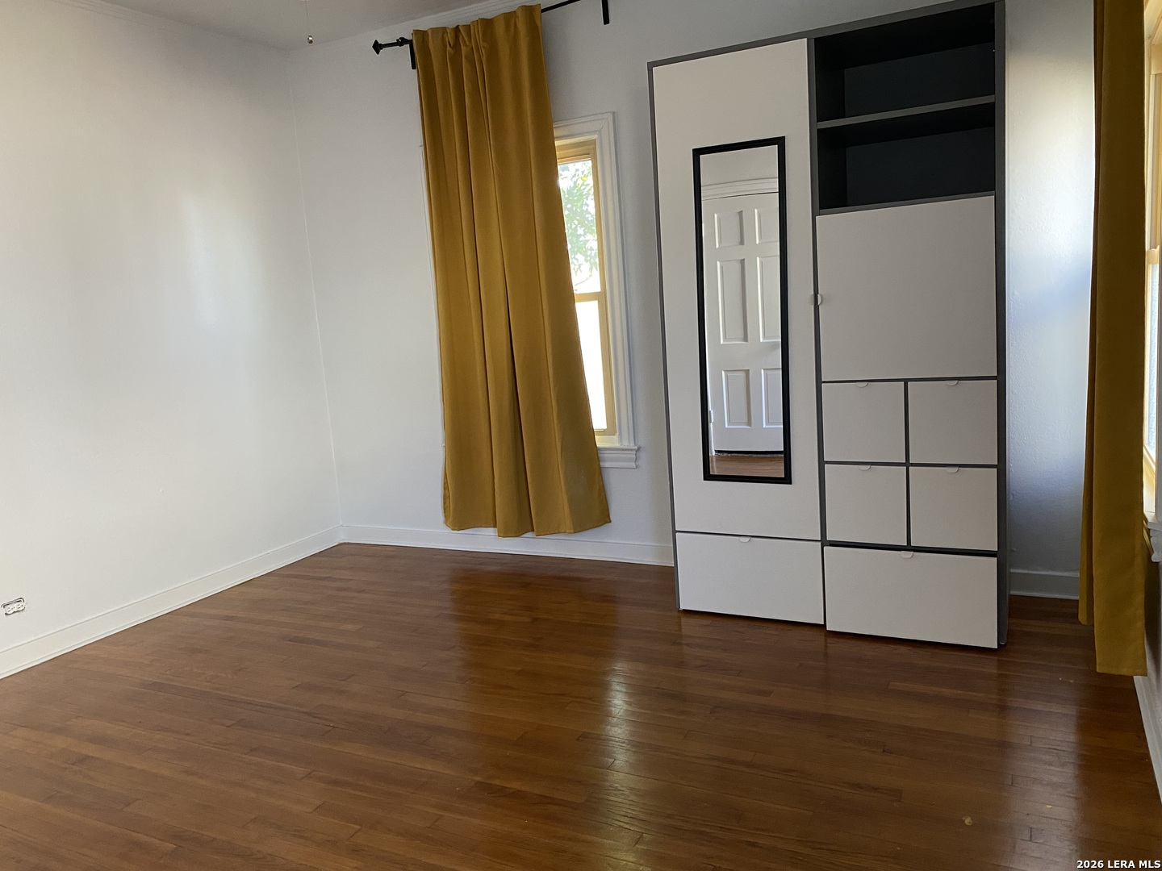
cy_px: 436
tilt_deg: -8.1
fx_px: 873
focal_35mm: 26
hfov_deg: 67.3
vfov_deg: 53.1
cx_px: 581
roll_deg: +3.6
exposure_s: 1/60
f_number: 1.8
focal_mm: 4.25
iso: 320
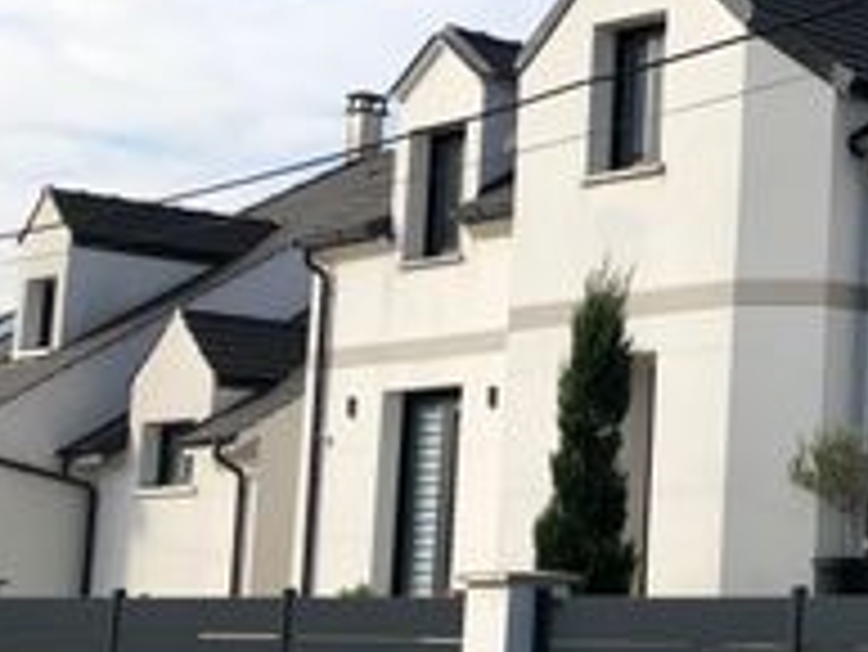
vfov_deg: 17.0
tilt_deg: +5.1
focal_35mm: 87
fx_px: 2183
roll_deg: -0.9
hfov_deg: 19.4
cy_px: 373
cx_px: 1331
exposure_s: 1/1845
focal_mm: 3.99
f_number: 1.8
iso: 20
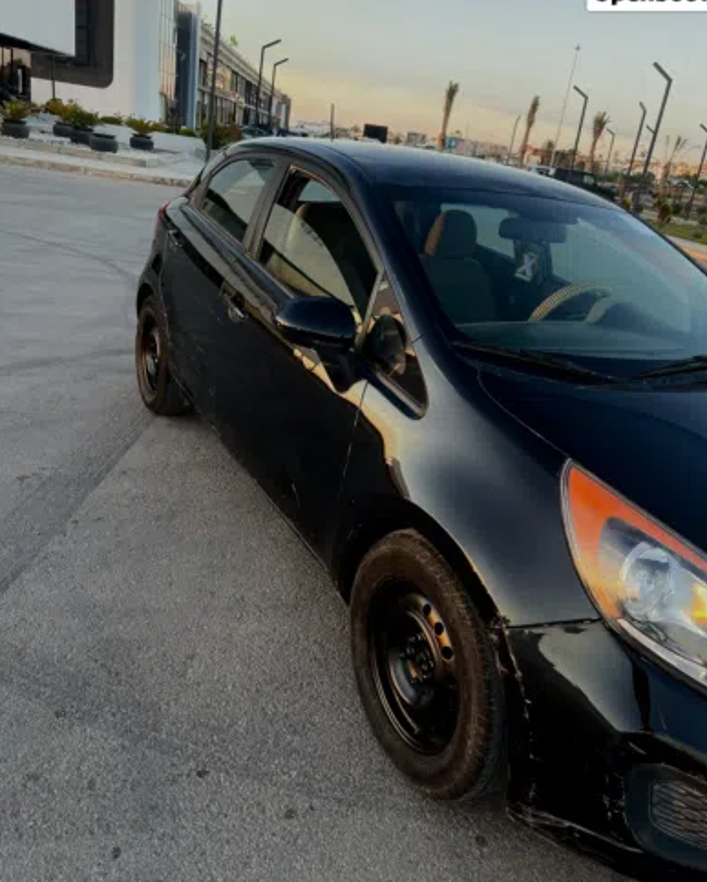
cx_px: 362
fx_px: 732
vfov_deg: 62.2
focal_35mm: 28
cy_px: 425
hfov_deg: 51.6
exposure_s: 1/121
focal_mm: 5.7
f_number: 1.5
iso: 50
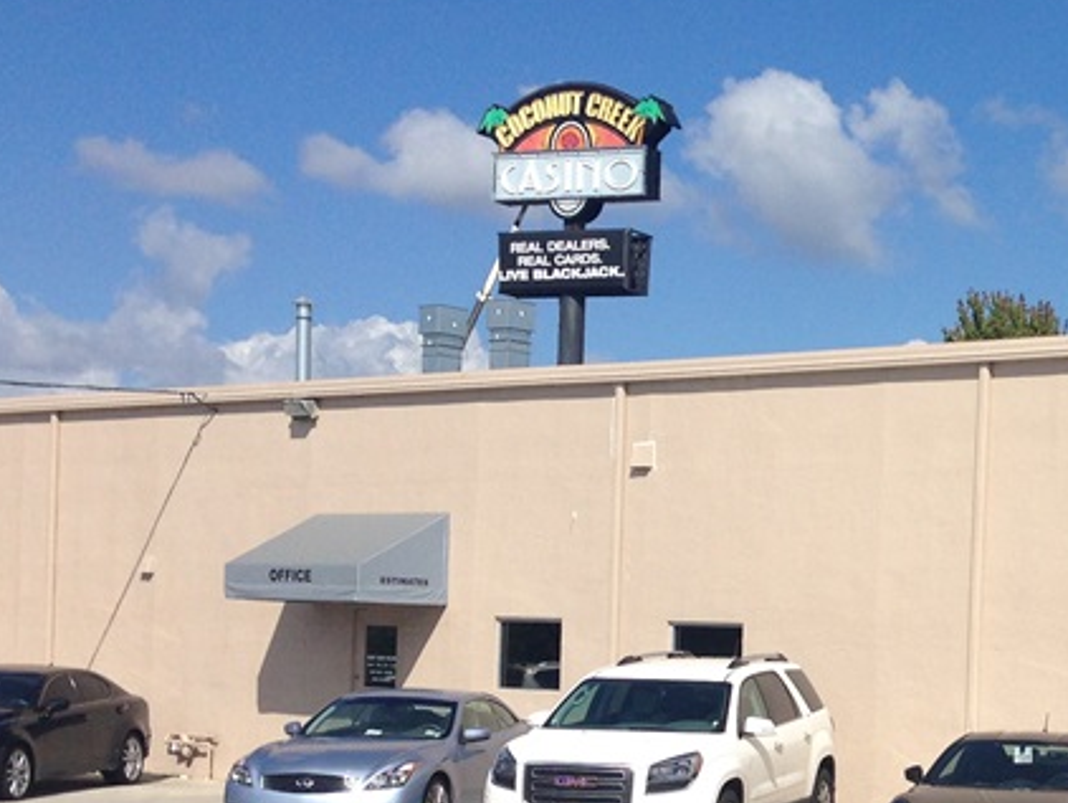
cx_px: 1116
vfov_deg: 18.1
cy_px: 732
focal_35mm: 80
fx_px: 2470
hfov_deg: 23.2
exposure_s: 1/3012
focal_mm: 4.12
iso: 50
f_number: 2.4
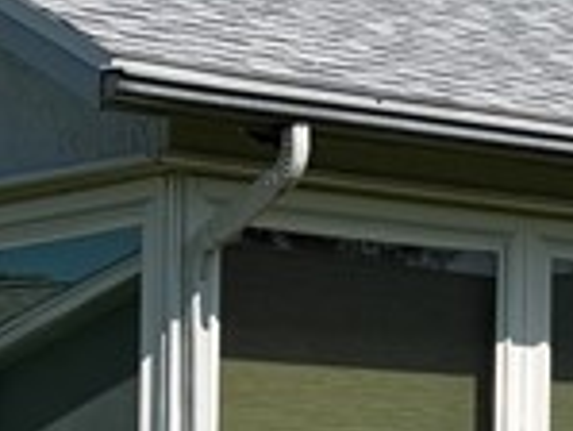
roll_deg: -1.2
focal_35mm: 165
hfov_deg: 11.9
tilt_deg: +0.6
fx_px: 2733
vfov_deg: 8.9
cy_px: 527
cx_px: 546
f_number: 1.78
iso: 80
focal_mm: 6.76
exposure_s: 1/6711
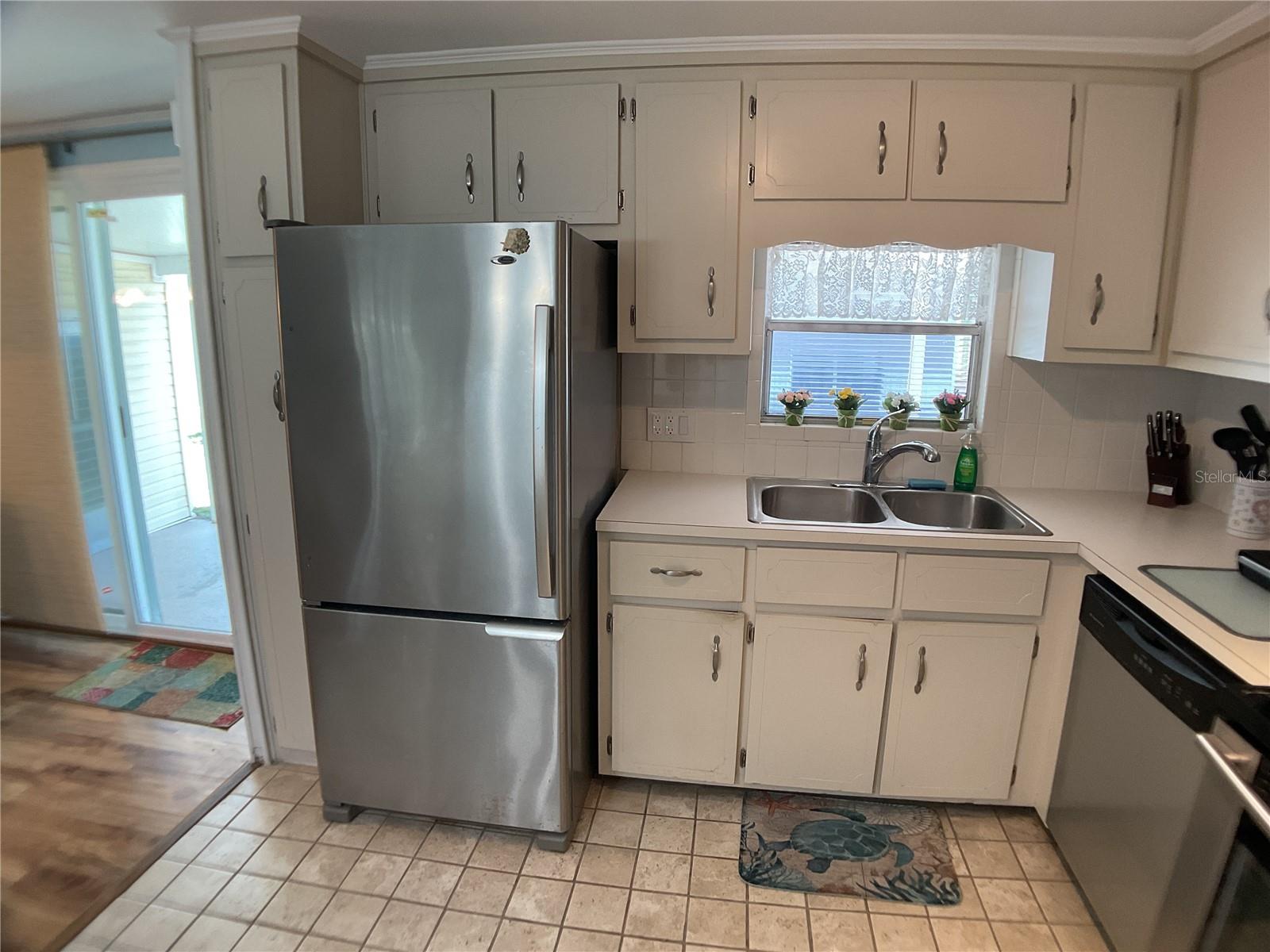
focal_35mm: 29
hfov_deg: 61.7
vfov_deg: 48.2
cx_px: 635
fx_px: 1064
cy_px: 476
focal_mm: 3
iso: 64
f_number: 1.8
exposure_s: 1/60
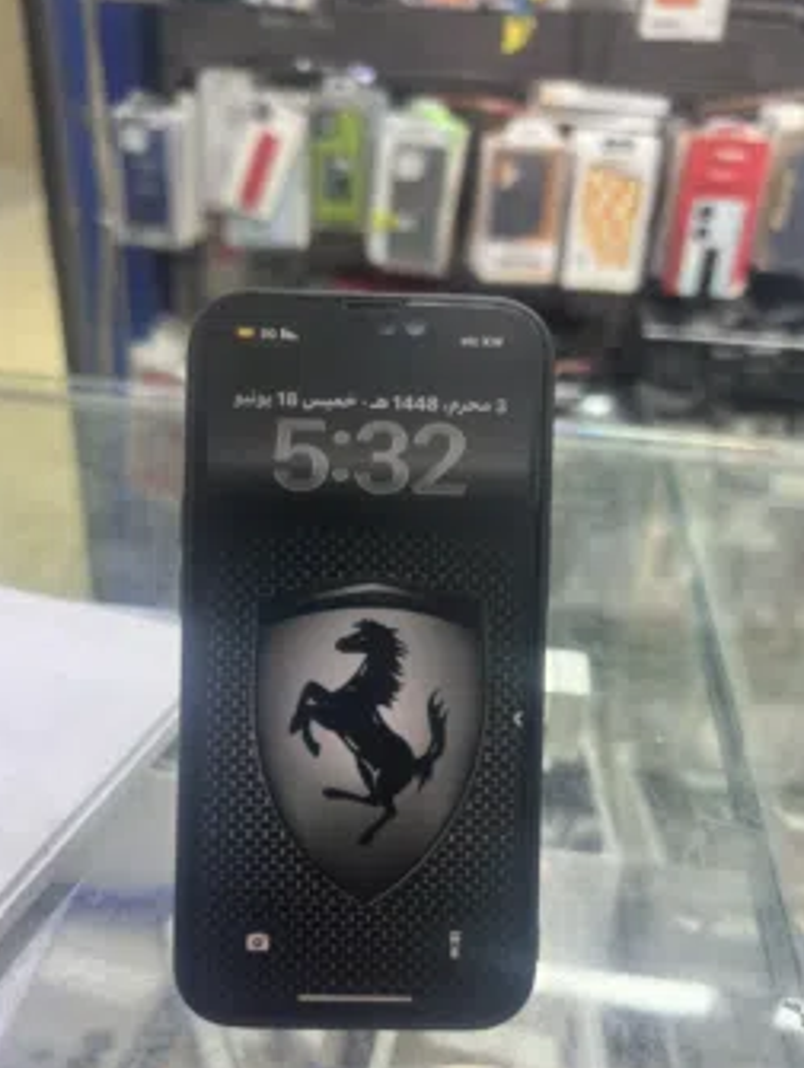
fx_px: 958
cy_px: 628
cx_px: 367
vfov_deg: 57.9
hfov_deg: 45.5
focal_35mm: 31
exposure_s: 1/100
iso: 32
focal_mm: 5.7
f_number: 1.5
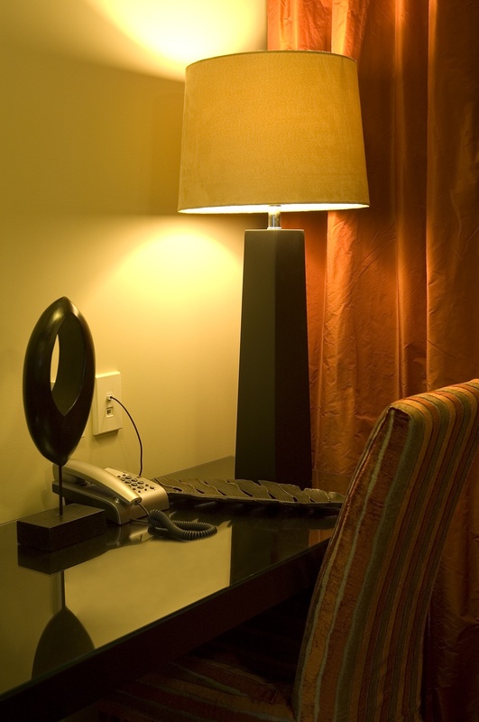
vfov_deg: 42.4
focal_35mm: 46
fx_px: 931
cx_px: 240
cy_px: 361
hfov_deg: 28.9
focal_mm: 31
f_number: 4.8
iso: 200
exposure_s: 1/8
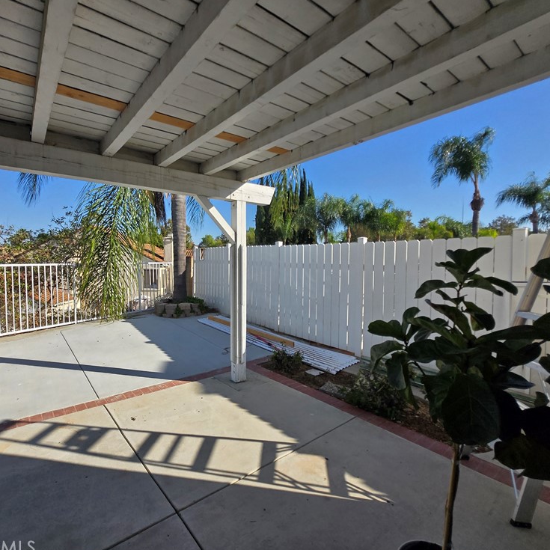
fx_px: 288
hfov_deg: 86.6
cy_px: 271
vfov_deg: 87.4
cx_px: 227
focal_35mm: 16
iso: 80
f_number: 2.2
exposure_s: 1/2000
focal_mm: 1.7
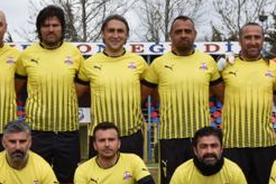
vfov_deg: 10.9
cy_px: 137
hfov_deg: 16.3
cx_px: 70
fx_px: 958
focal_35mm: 125
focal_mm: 48
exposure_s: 1/800
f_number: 14
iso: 2000
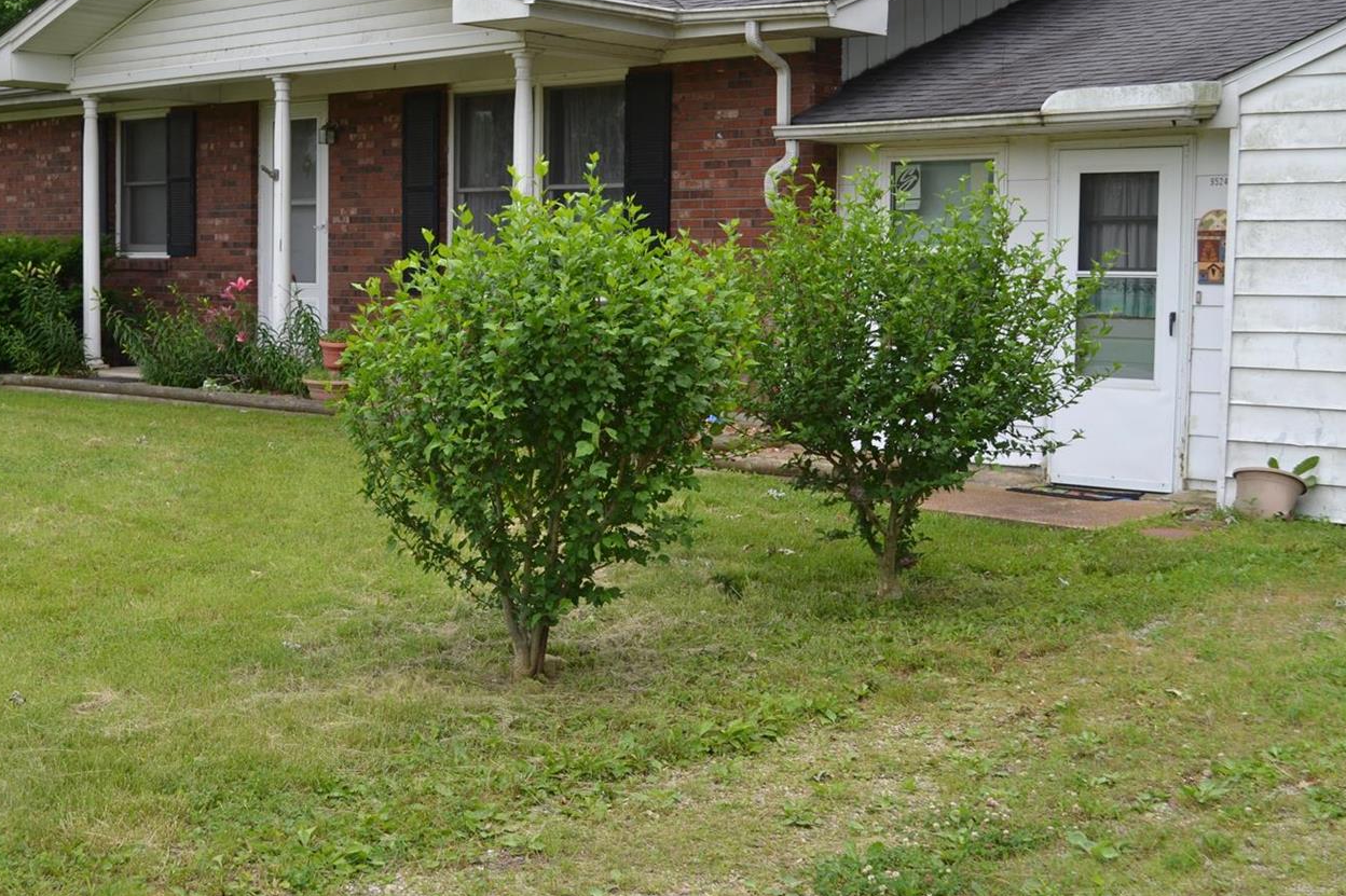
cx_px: 492
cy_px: 351
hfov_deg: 39.3
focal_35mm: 50
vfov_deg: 26.9
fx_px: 1869
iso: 100
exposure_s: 1/125
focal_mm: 26
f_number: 5.6
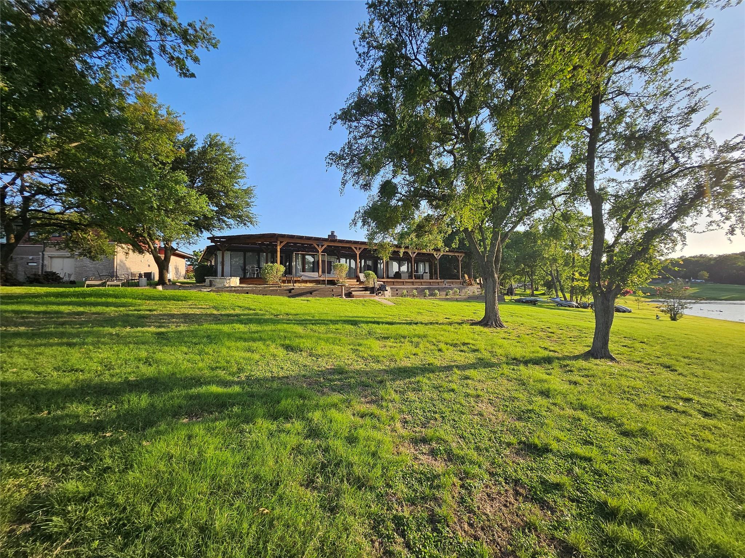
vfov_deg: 89.9
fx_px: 280
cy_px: 279
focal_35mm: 13
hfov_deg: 106.2
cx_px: 372
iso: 32
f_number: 2.2
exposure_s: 1/444
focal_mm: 1.74
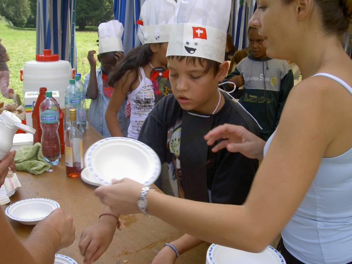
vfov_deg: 36.8
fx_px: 397
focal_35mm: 39
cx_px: 176
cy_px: 132
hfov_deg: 47.9
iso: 100
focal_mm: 8
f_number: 4.7
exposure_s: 1/125
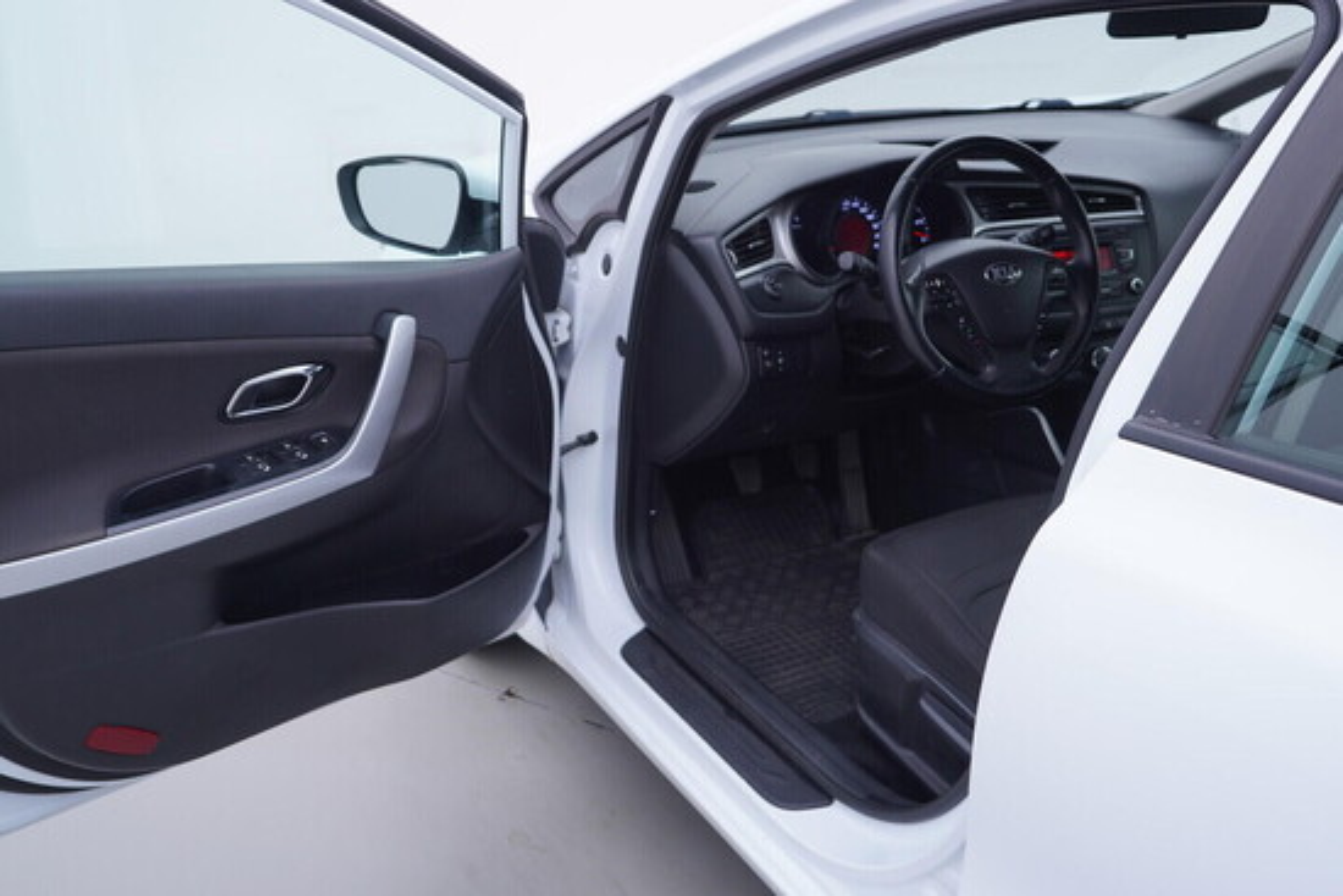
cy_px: 448
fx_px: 1343
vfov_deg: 36.9
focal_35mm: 36
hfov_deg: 53.1
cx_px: 672
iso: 125
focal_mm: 24
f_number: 3.5
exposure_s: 1/60
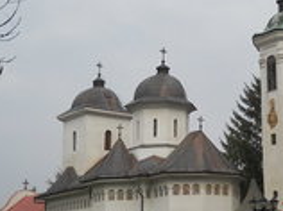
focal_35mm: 91
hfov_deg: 21.0
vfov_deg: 16.2
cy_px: 103
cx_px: 272
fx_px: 743
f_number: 5.5
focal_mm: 6.72
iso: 80
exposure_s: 1/320
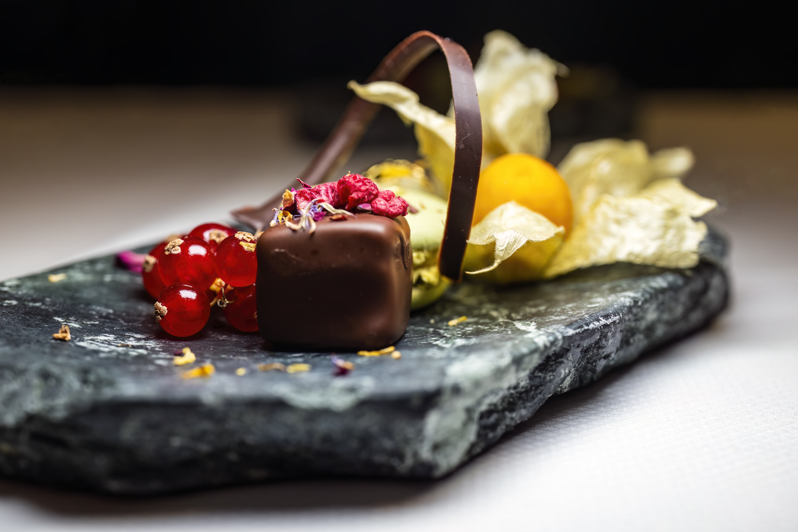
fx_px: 1108
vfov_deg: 27.0
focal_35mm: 50
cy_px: 266
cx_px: 399
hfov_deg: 39.6
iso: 500
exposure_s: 1/160
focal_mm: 50
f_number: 5.6
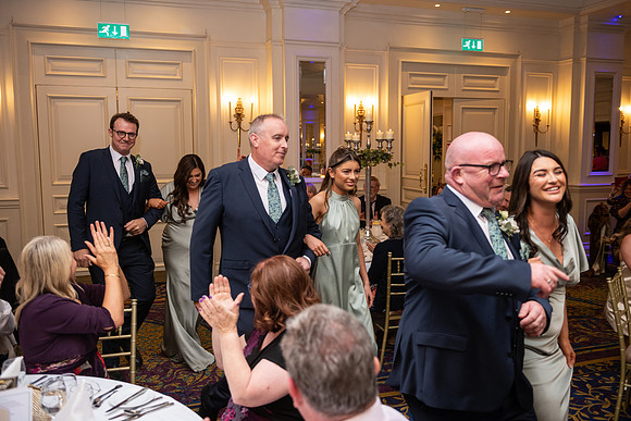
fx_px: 561
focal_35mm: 32
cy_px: 210
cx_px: 316
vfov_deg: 41.1
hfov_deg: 58.7
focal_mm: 32
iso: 640
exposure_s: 1/160
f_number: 3.5
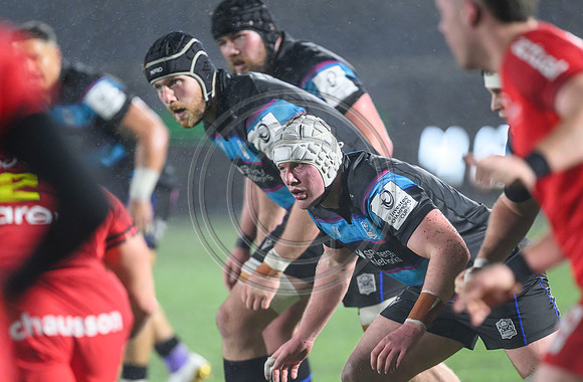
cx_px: 327
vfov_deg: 2.6
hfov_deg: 3.9
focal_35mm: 529
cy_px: 255
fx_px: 8524
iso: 4000
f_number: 3.2
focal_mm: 400
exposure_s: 1/1250
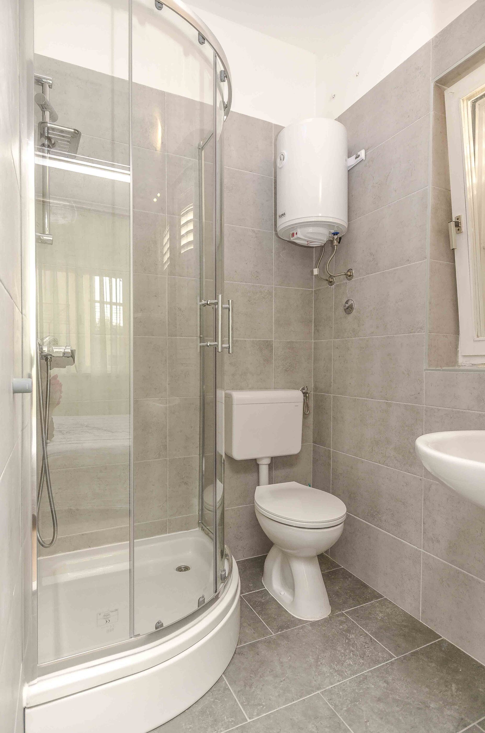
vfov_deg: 85.5
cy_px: 366
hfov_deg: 63.0
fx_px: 396
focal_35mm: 20
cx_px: 242
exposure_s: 1/80
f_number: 7.1
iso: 100
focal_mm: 13
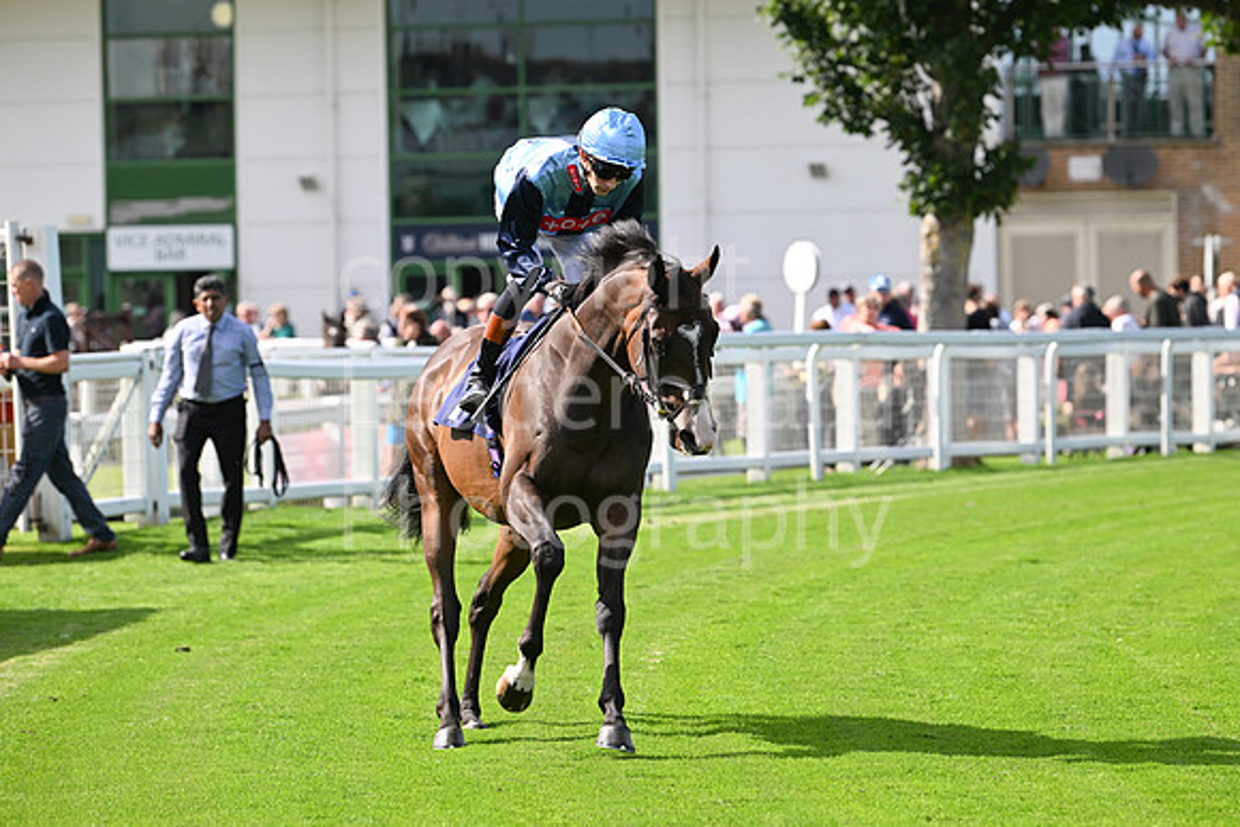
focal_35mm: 200
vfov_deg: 6.9
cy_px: 414
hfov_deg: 10.3
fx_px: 6890
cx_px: 620
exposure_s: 1/2000
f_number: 5
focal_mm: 200
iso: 500
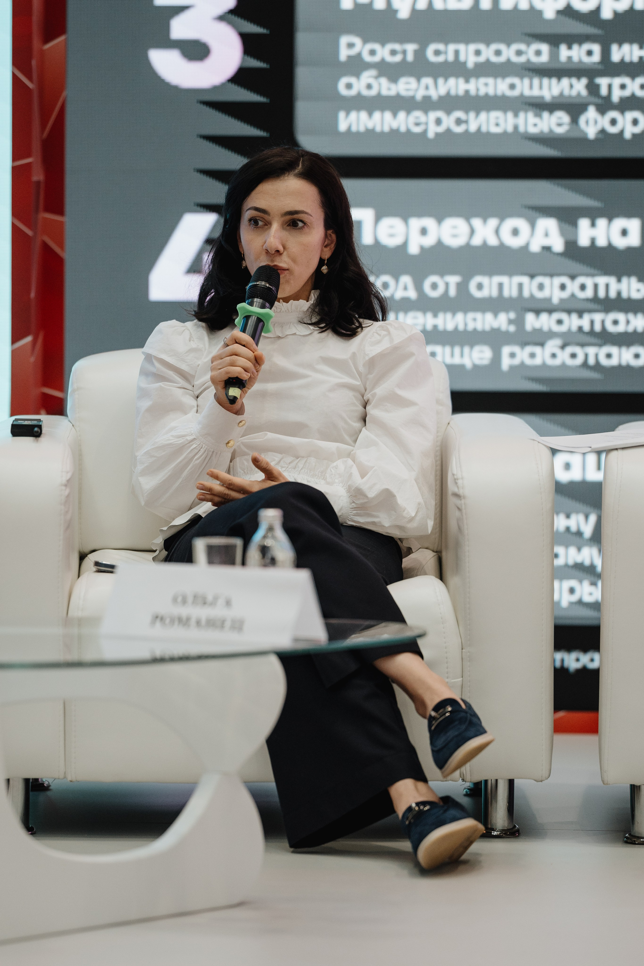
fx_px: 5420
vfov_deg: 10.2
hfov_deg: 6.8
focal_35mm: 202
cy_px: 483
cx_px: 322
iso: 640
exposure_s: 1/500
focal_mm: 135
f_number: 1.8
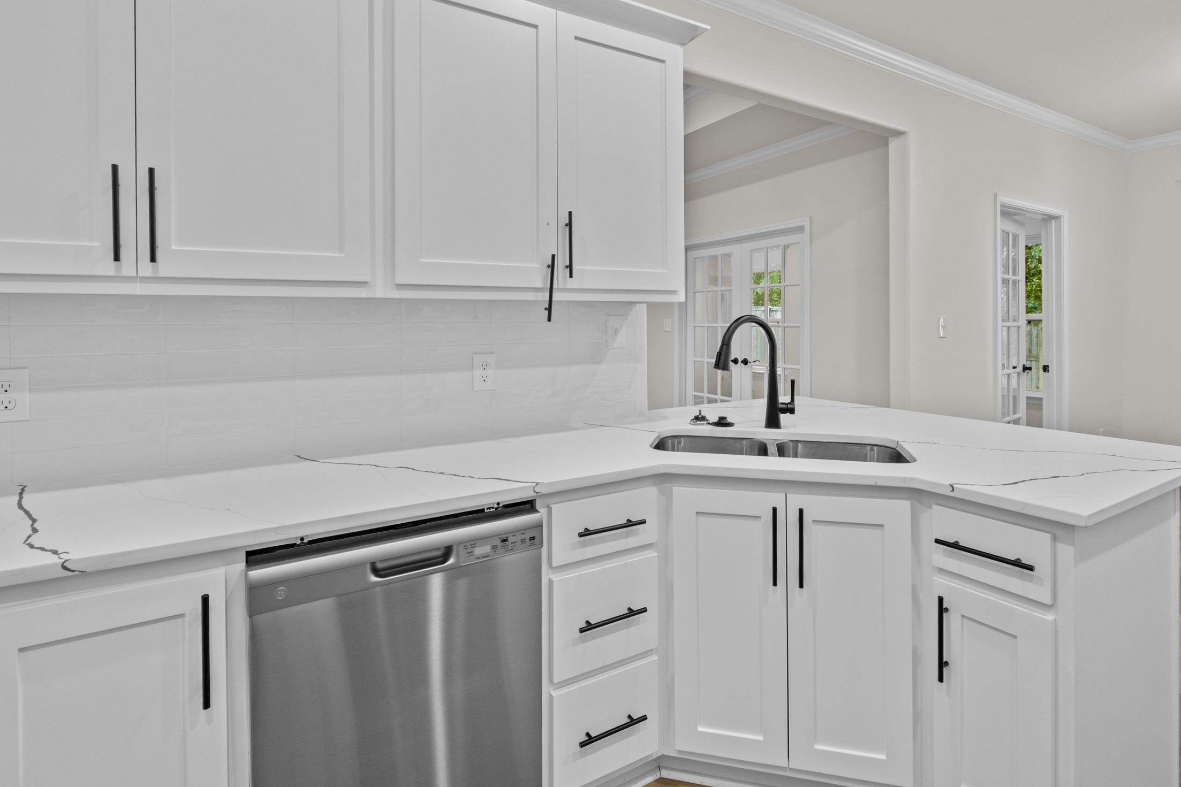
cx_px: 597
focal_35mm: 17
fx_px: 558
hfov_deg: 93.3
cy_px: 342
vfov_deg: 70.1
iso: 400
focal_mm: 10
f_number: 7.1
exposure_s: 1/3
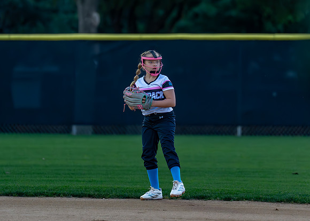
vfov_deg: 3.1
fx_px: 4049
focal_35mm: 460
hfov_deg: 4.4
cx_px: 149
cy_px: 89
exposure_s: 1/1250
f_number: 2.8
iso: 2000
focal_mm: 200
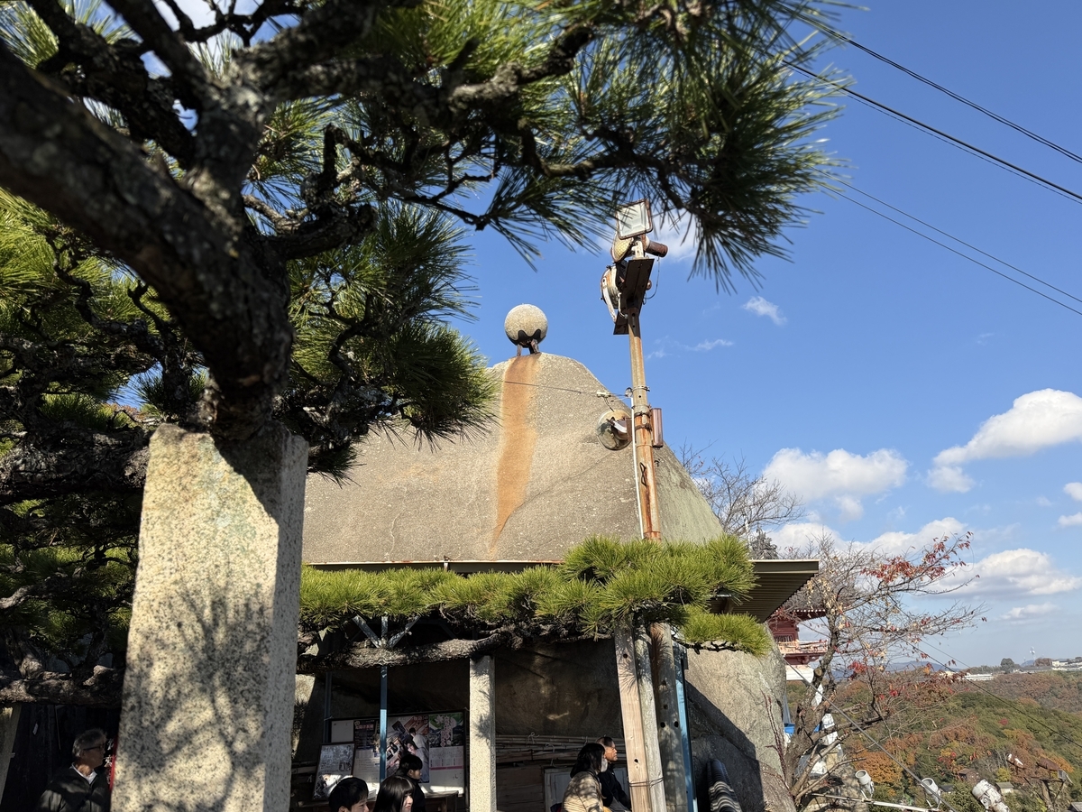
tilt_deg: +20.6
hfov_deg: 71.6
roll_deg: +1.7
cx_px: 541
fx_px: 750
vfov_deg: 56.8
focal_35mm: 24
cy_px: 406
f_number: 1.78
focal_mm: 6.76
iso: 80
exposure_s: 1/5319
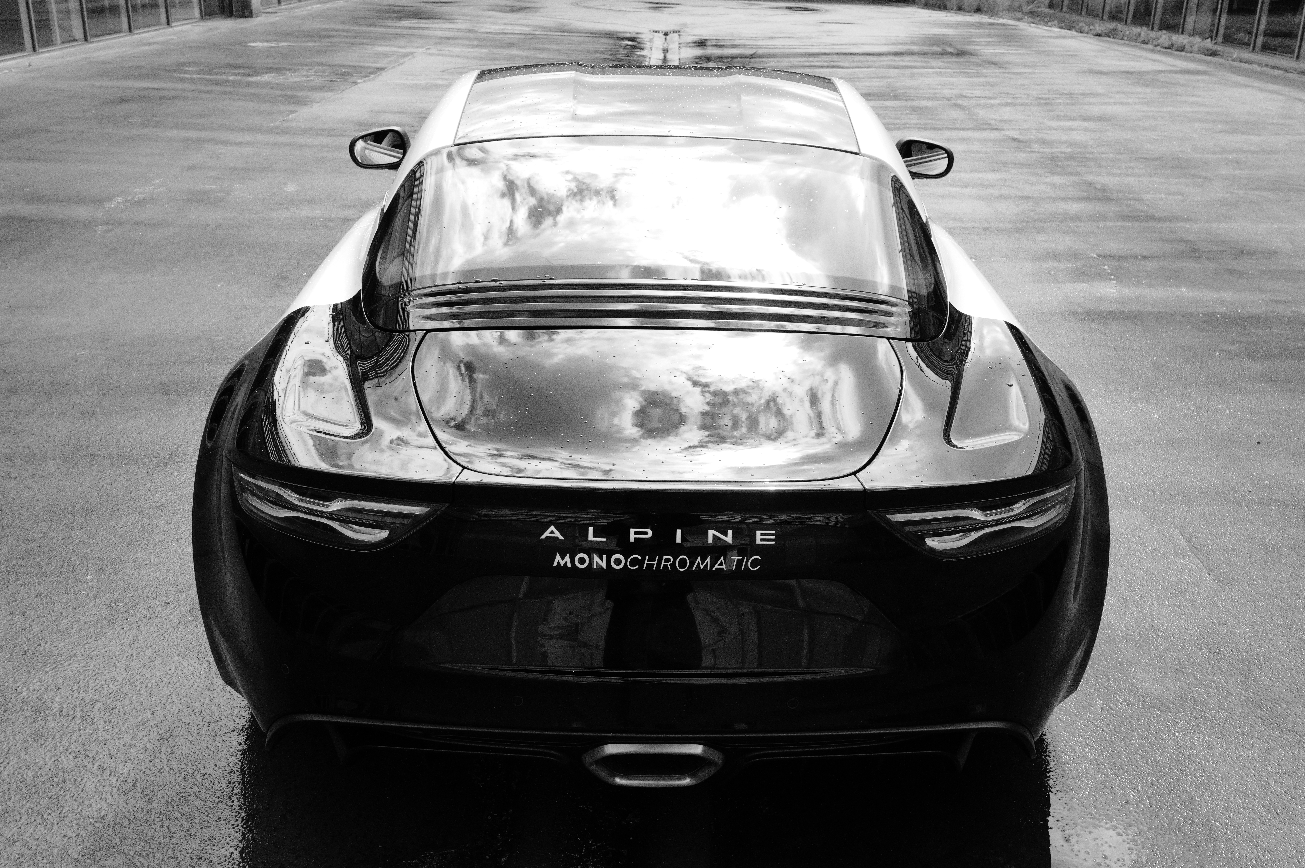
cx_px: 652
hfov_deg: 54.5
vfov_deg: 37.8
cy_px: 434
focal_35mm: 35
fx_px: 1268
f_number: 13
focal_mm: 35
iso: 6400
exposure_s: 1/2000
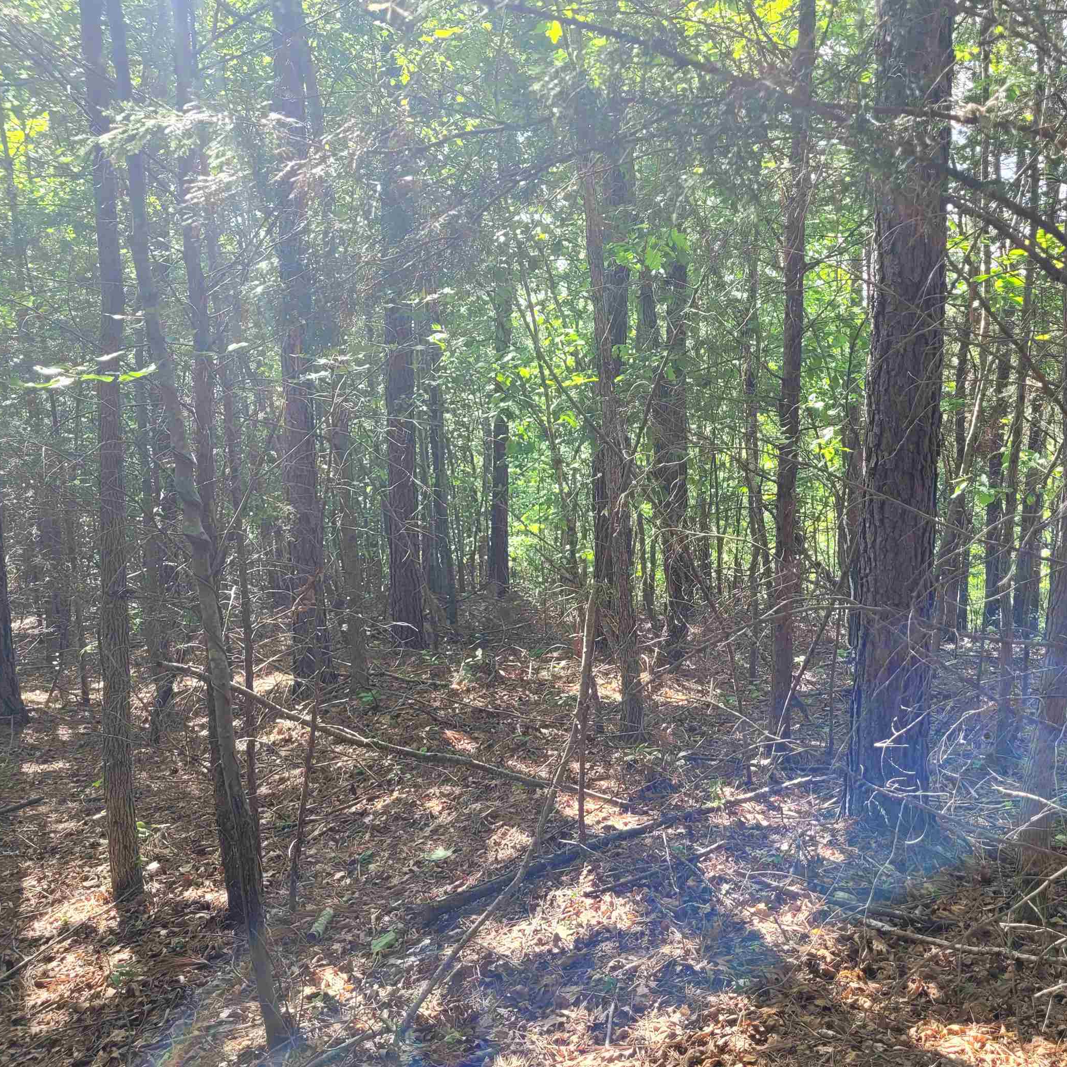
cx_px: 726
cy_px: 575
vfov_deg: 48.4
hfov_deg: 47.5
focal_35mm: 34
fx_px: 1186
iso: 40
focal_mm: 5.4
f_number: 1.8
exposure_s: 1/104
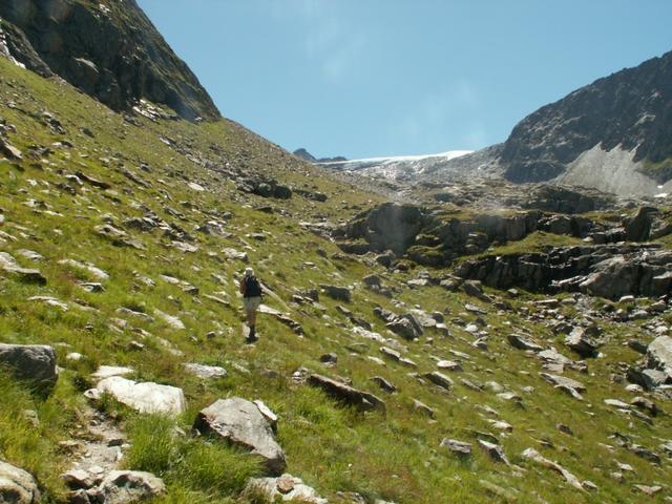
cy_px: 252
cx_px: 336
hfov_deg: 52.6
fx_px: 679
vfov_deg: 40.7
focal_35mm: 35
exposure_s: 1/125
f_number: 8
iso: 50
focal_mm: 5.86
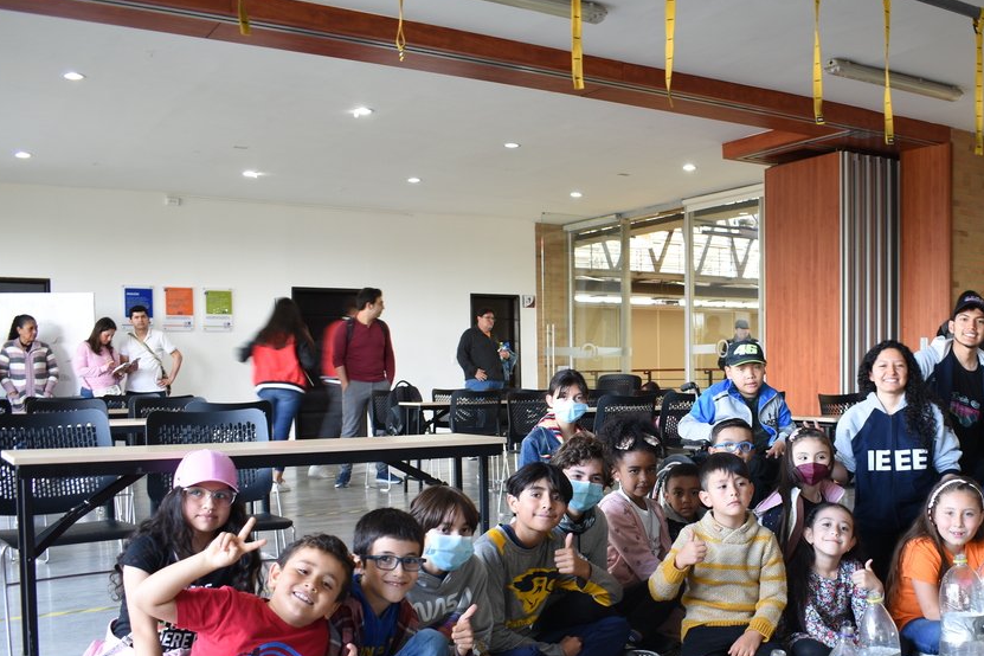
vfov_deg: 33.8
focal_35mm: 39
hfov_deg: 48.5
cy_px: 461
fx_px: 1066
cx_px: 674
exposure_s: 1/8
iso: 100
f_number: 4
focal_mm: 18
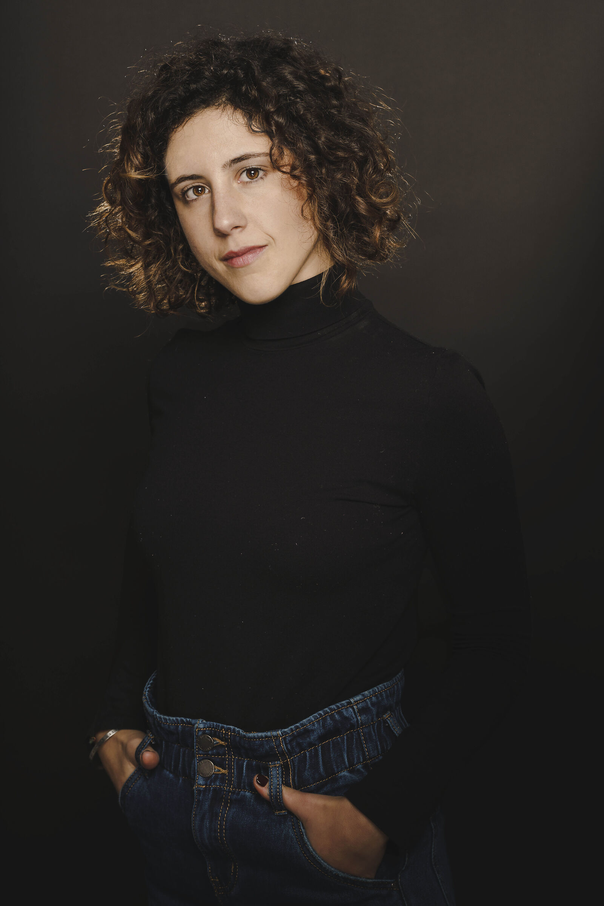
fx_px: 2138
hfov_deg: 16.1
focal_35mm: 85
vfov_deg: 23.9
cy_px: 453
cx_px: 302
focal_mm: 85
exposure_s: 1/160
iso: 100
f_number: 8
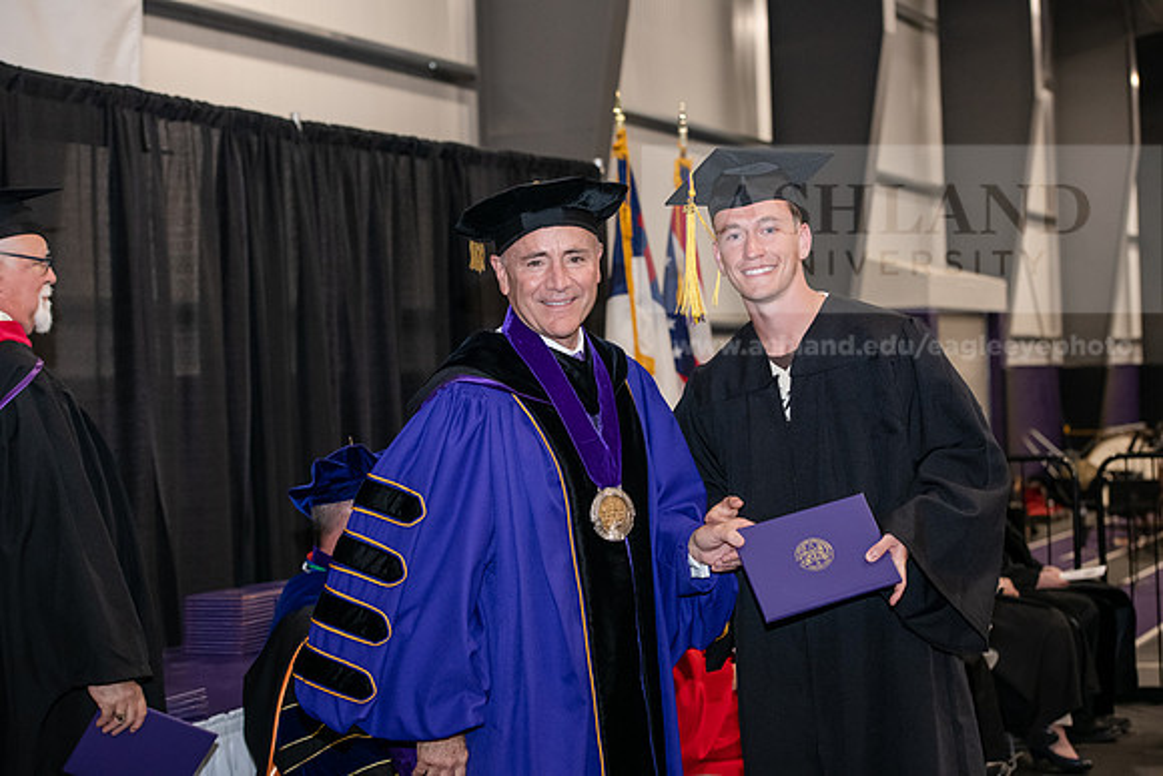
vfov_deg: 19.5
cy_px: 388
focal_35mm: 70
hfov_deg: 28.8
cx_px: 582
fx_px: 2262
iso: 2500
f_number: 5
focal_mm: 70
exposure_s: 1/200
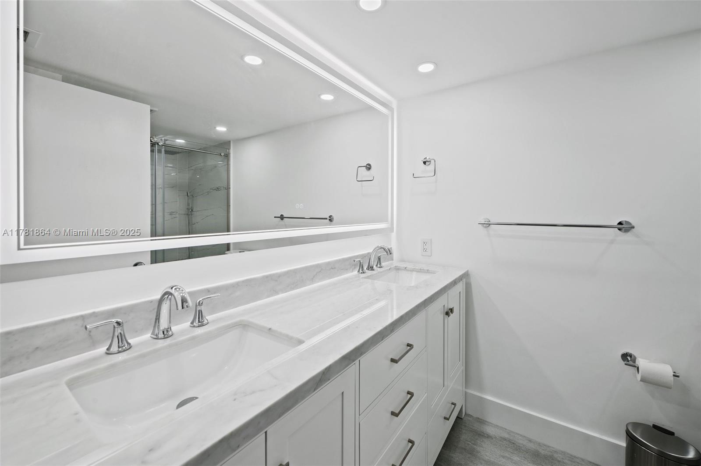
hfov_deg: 104.3
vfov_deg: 81.1
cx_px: 350
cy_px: 233
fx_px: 272
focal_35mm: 14
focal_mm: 14
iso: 200
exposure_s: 1/15
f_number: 8
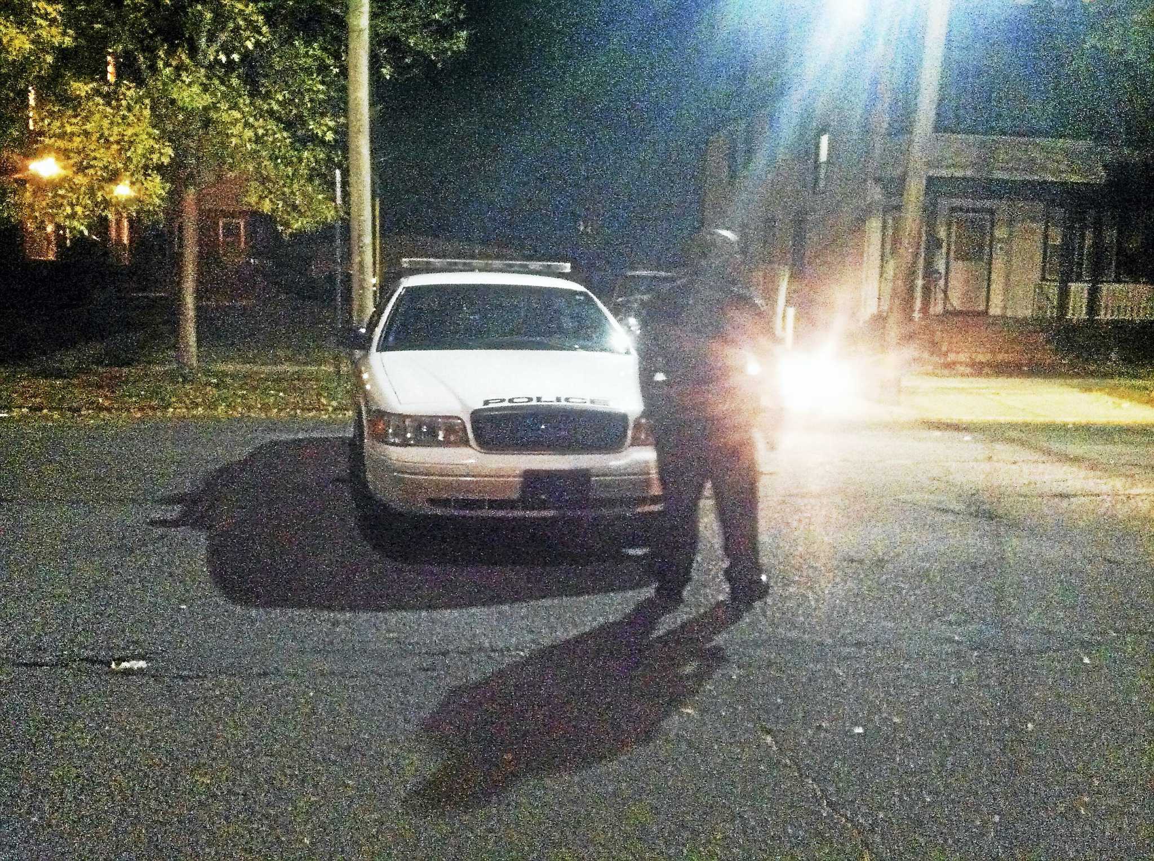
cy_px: 430
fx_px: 1165
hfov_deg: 52.7
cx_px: 577
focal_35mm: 35
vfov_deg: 40.6
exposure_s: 1/15
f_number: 2.8
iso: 1000
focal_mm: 3.85
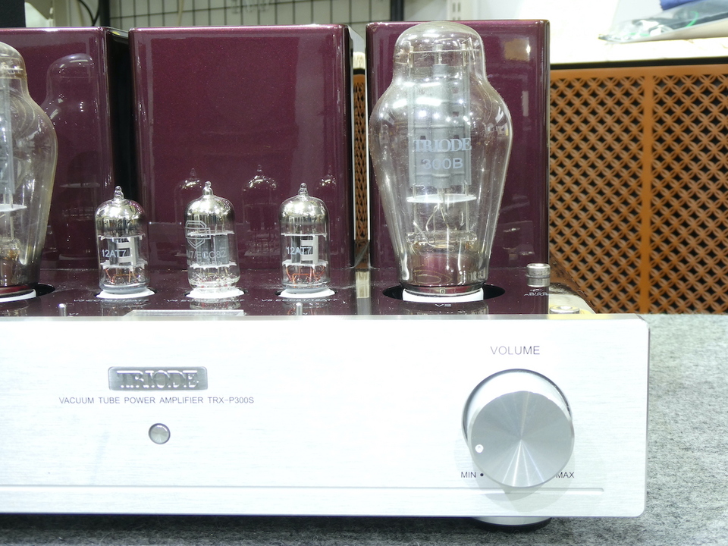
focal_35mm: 47
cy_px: 273
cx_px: 364
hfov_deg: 40.4
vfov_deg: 30.9
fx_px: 988
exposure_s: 1
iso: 100
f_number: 4.5
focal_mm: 8.4
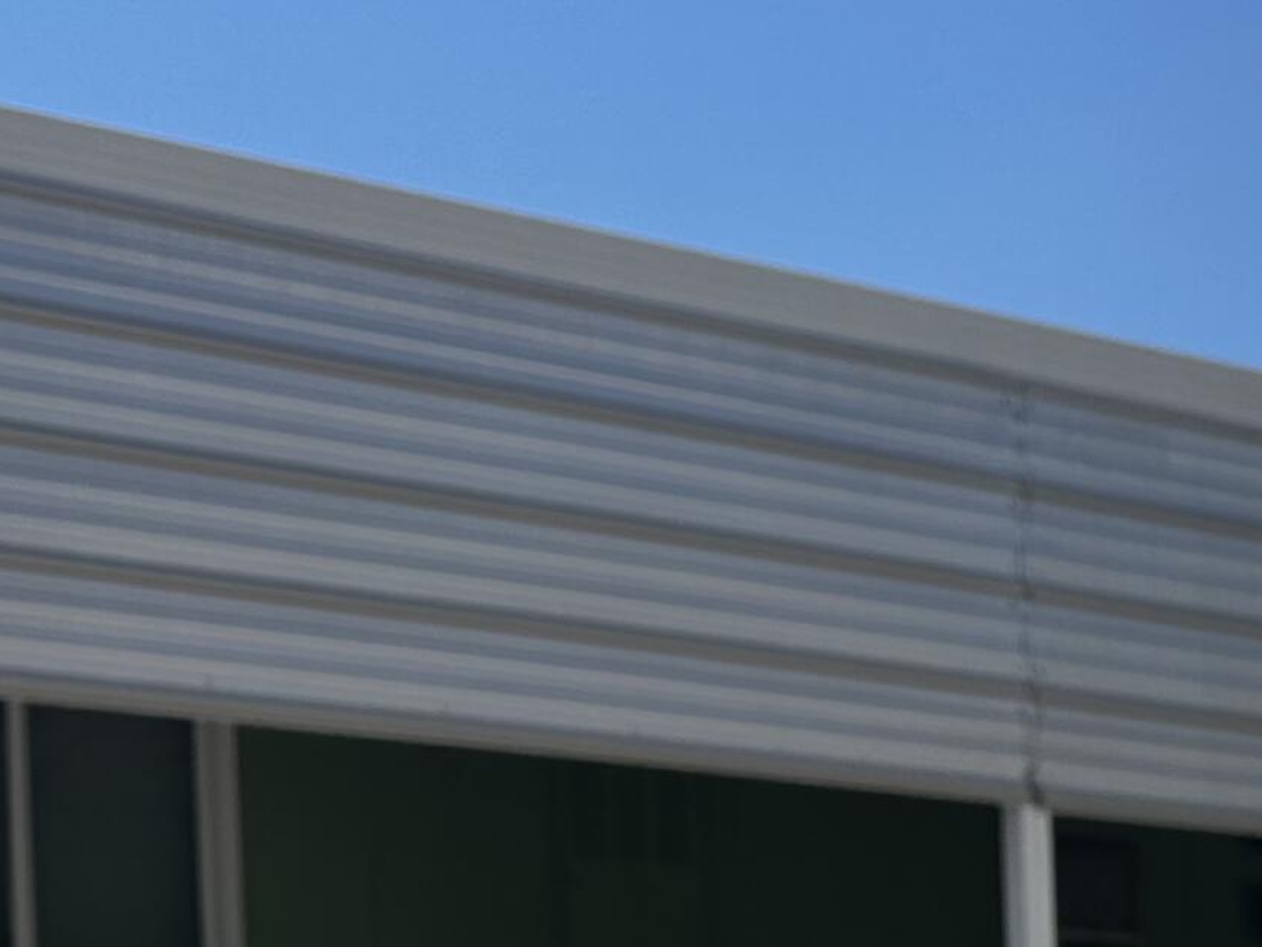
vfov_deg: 15.4
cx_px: 1535
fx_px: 3136
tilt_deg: -3.5
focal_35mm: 86
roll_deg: +0.7
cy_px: 1549
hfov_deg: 21.1
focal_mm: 6.86
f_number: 1.78
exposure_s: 1/4762
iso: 80
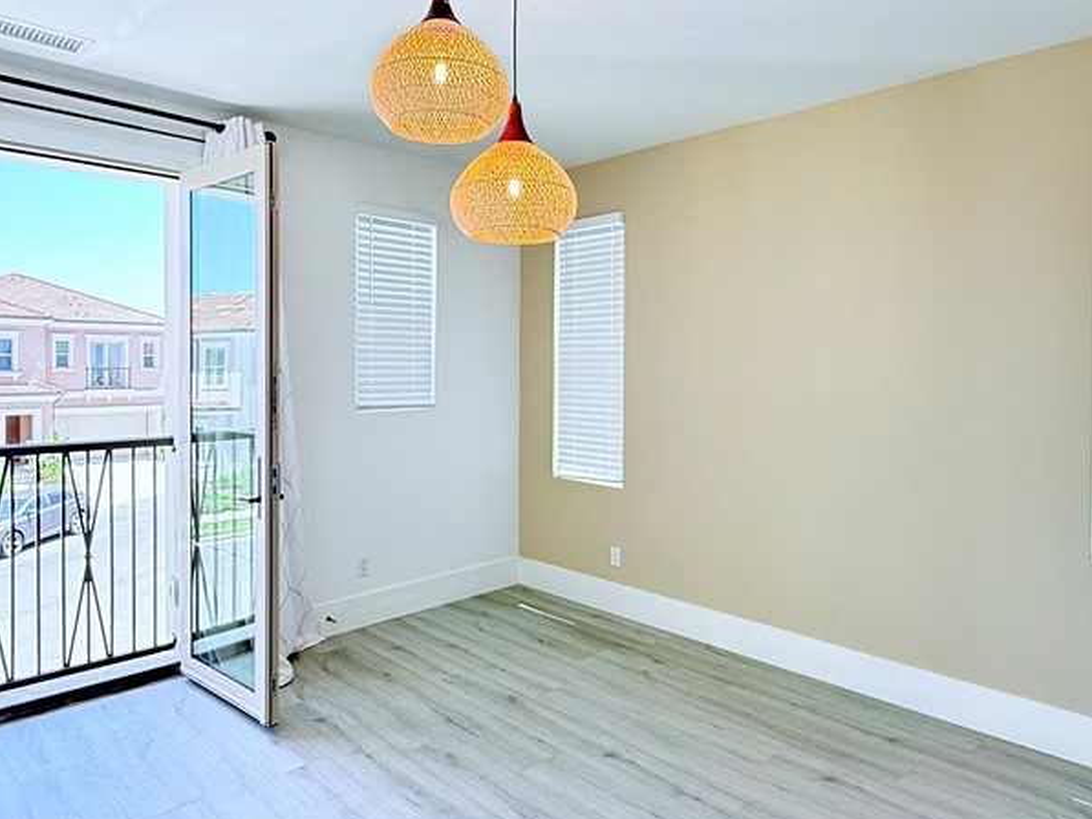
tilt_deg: -0.6
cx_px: 509
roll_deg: -0.4
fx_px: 757
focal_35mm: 24
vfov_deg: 56.8
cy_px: 377
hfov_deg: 71.5
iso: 160
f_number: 2.2
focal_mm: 2.22
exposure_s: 1/120
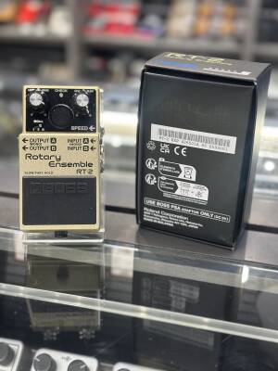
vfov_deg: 39.7
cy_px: 186
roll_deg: -2.7
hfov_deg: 30.3
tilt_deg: -26.5
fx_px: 514
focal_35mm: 48
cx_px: 139
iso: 125
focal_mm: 6.86
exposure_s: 1/120
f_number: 1.78
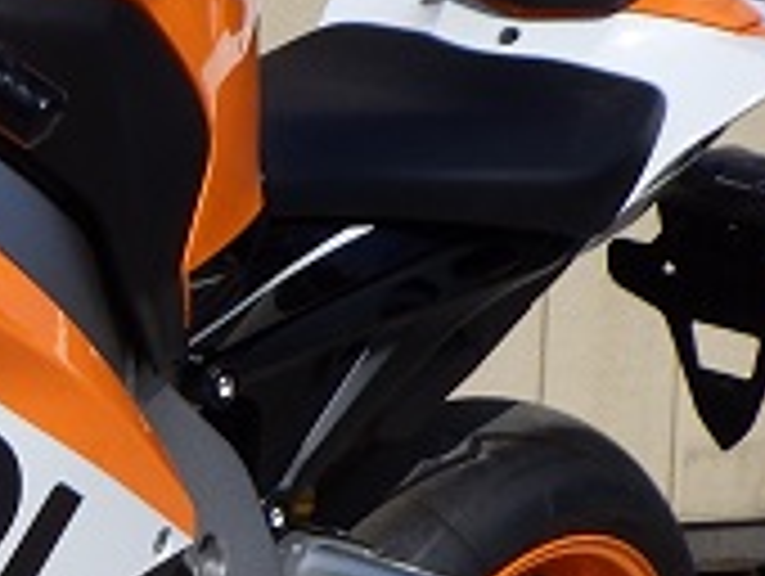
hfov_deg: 15.1
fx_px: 2567
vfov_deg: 12.8
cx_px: -531
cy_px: 434
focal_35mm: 116
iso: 125
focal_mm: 5
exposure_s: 1/2000
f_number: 4.2
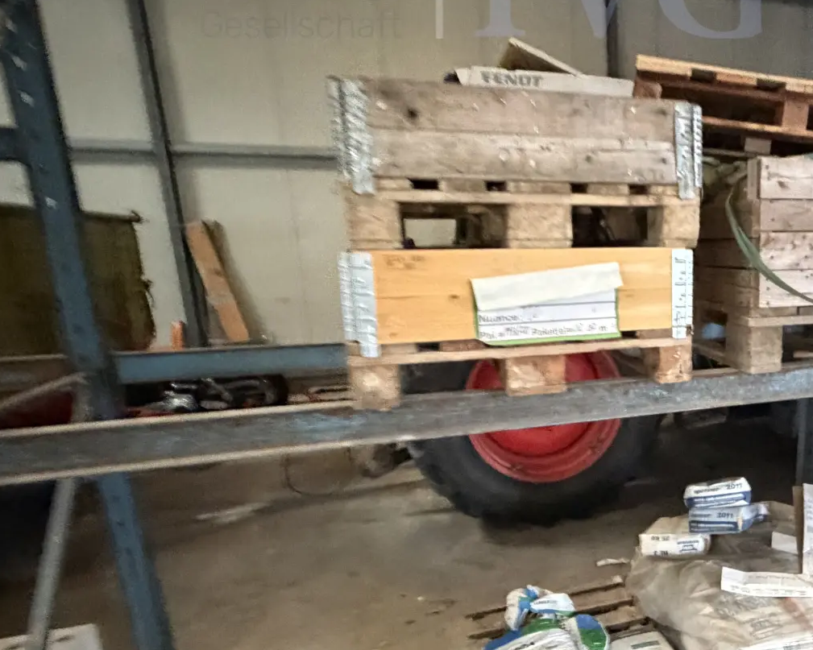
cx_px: 656
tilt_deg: -13.5
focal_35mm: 26
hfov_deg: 60.5
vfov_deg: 54.6
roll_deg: +2.3
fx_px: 626
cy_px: 383
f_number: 2.2
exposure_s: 1/33
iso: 1000
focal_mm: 2.22
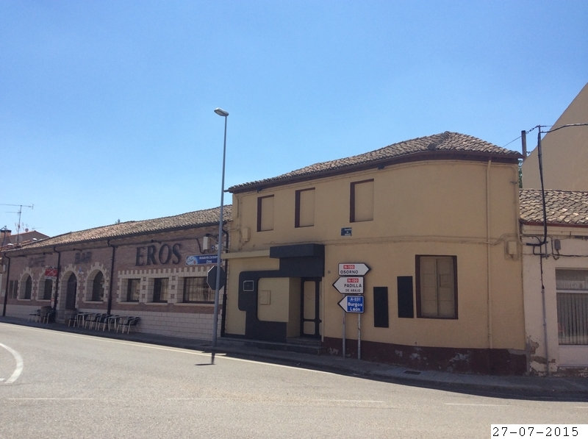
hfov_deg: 55.4
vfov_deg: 42.8
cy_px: 220
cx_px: 294
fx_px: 560
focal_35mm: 33
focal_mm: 3.3
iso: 32
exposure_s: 1/1506
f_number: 2.4
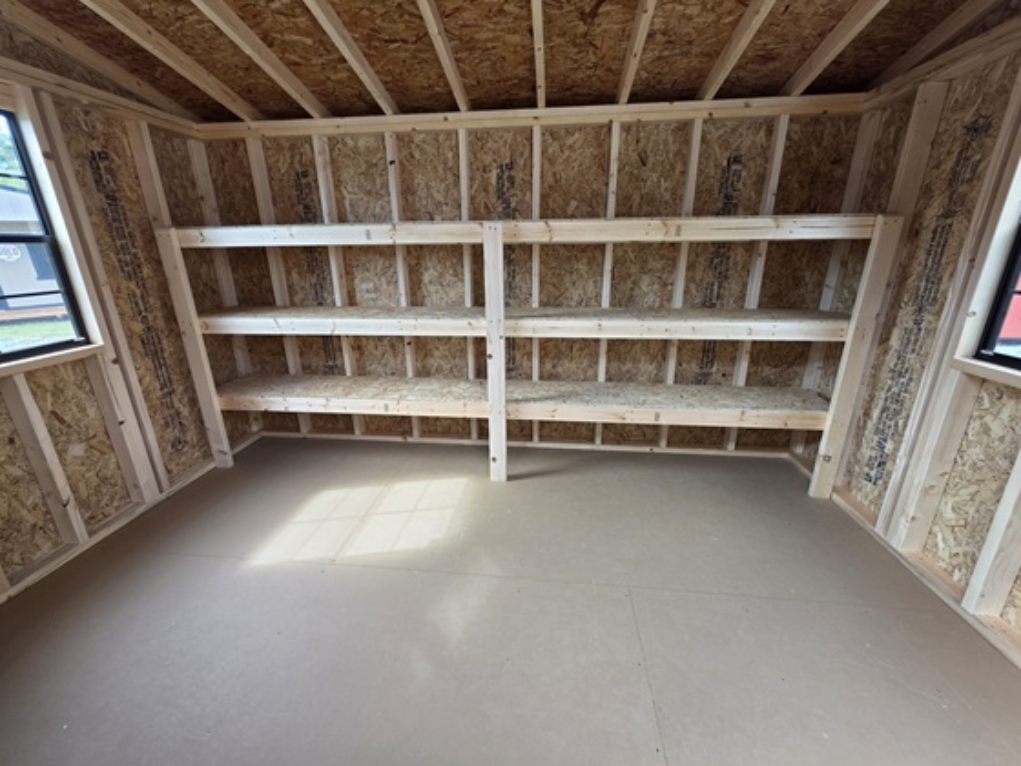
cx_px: 510
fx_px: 383
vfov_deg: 89.9
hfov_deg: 106.2
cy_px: 383
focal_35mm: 13
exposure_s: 1/120
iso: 64
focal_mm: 2.2
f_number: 1.9
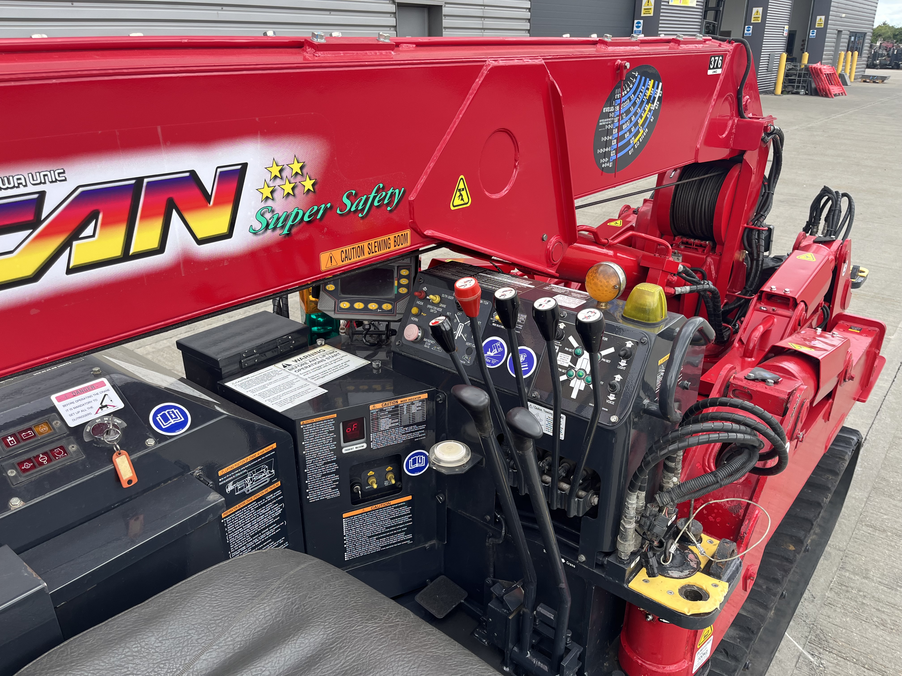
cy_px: 338
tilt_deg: -23.5
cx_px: 451
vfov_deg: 53.1
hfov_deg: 67.3
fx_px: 677
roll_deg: -0.4
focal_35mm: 26
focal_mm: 5.1
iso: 50
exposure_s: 1/555
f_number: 1.6
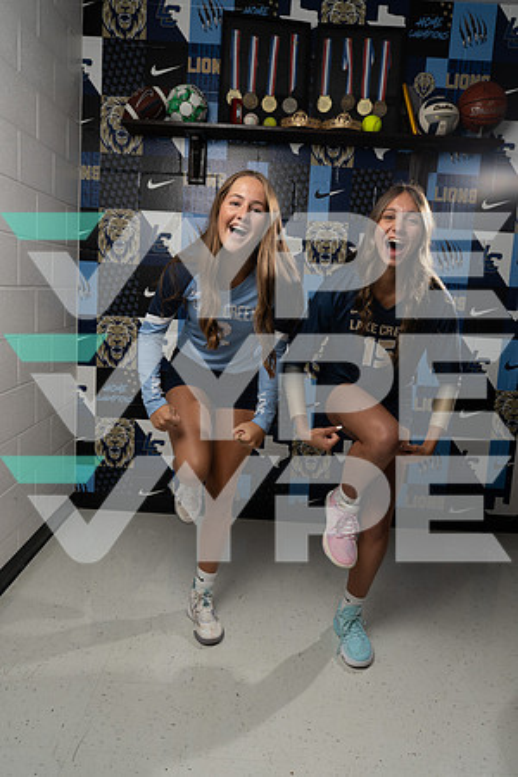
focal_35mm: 29
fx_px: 626
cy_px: 388
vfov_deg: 63.7
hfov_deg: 45.0
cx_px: 259
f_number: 8
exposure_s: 1/250
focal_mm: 29
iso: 400
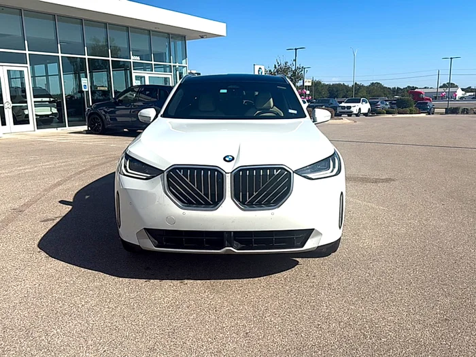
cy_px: 178
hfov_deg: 69.4
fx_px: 344
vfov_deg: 54.9
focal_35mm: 25
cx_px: 238
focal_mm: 6.76
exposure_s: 1/10309
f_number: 1.78
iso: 80
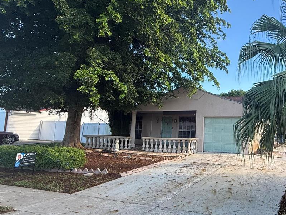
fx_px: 231
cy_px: 101
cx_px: 235
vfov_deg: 49.7
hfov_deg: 57.9
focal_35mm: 28
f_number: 2.2
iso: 64
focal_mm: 2.22
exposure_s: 1/282
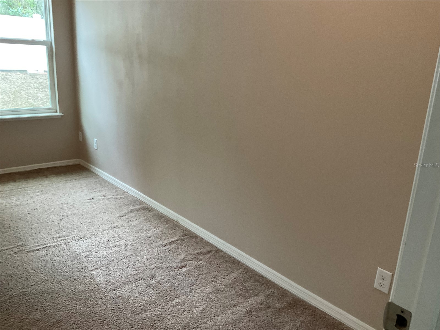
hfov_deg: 61.7
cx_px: 220
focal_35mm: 29
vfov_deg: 48.2
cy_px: 165
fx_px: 369
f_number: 1.8
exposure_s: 1/60
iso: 125
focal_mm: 3
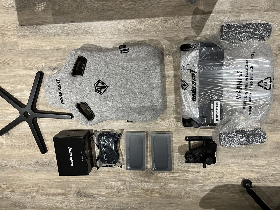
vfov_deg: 53.1
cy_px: 105
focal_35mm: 26
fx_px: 210
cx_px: 140
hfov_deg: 67.3
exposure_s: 1/50
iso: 250
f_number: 1.6
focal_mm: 5.1
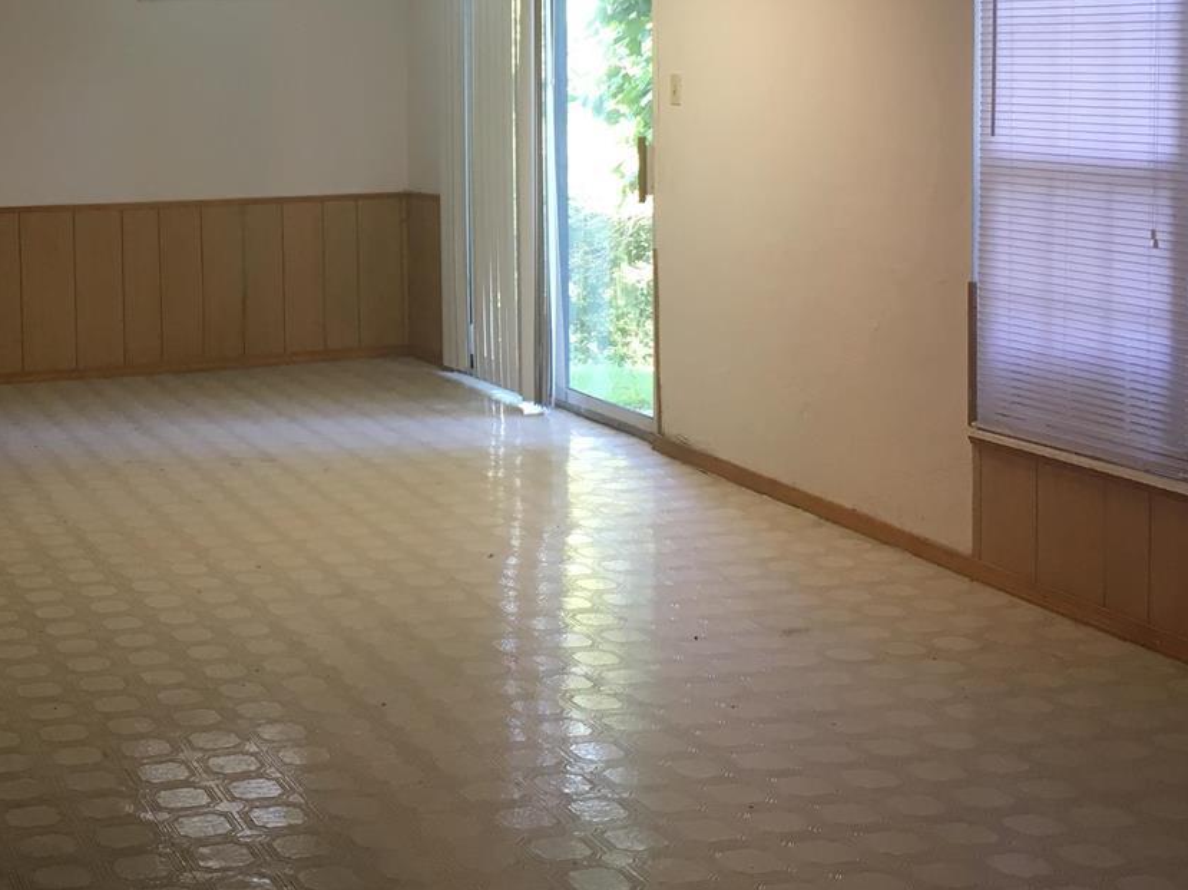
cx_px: 226
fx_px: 1921
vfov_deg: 25.7
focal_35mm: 56
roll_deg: +2.5
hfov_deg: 33.3
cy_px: 193
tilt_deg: -4.1
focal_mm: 4.15
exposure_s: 1/30
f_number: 2.2
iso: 64
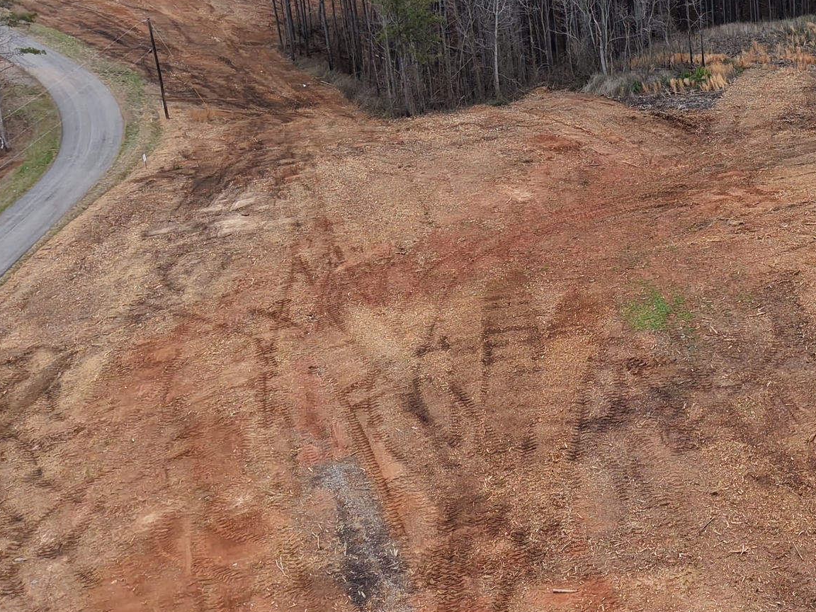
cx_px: 983
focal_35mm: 64
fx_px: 1509
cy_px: 178
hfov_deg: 26.8
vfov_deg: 22.8
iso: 100
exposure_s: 1/1000
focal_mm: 8.67
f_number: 1.8
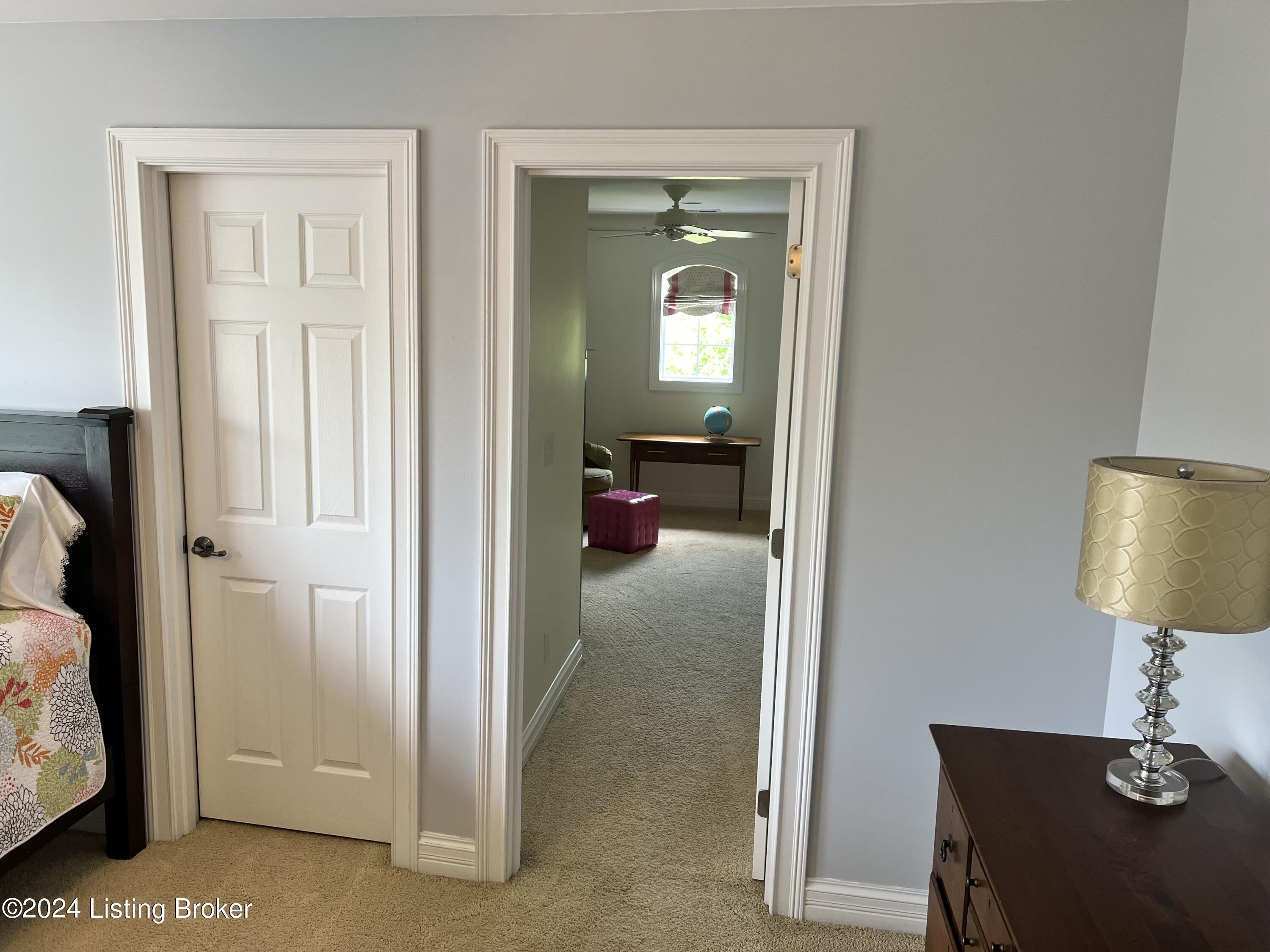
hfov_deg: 67.3
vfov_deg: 53.1
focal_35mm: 26
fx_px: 954
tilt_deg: -8.9
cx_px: 635
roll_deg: -1.8
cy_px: 476
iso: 125
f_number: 1.5
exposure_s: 1/120
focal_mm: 5.7
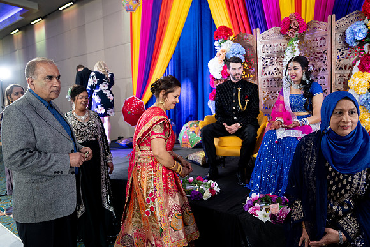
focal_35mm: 24
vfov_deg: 53.2
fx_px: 247
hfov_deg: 73.7
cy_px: 124
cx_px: 185
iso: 1250
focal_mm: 24
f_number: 2.8
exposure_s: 1/125
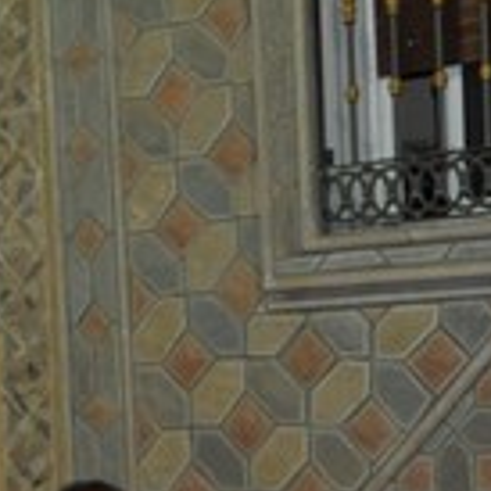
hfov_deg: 12.2
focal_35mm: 131
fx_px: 2102
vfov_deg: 13.0
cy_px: 579
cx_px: -383
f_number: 3.5
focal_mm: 22
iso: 800
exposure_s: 1/60
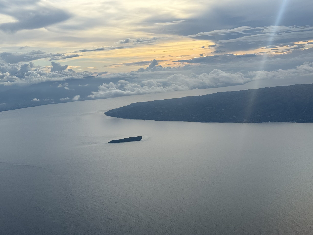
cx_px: 156
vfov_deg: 30.3
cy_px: 118
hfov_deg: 39.7
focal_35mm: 48
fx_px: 434
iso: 64
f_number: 1.78
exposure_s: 1/2762
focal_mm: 6.76
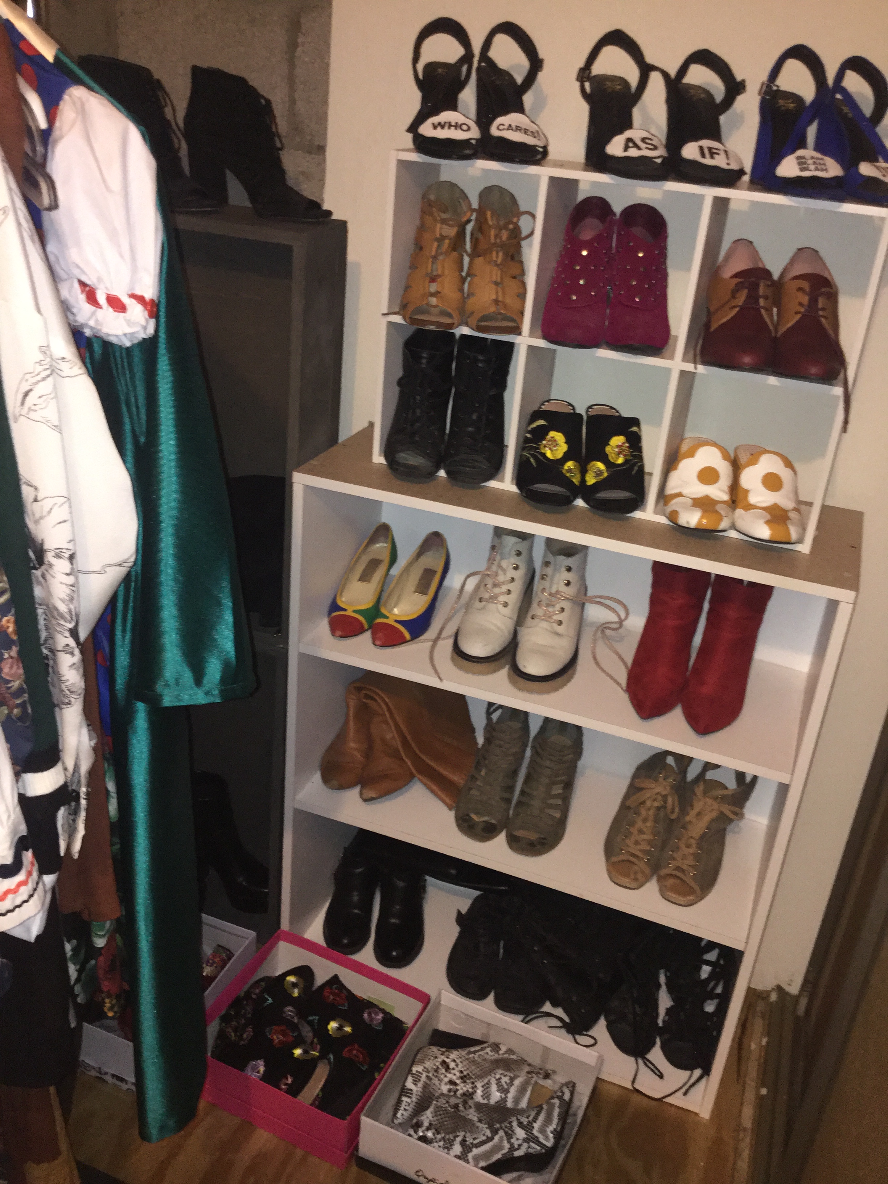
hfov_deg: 45.4
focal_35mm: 31
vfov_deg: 58.4
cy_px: 592
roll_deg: -4.8
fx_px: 1060
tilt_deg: -25.8
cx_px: 444
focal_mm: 3.3
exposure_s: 1/16
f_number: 2.4
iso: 125
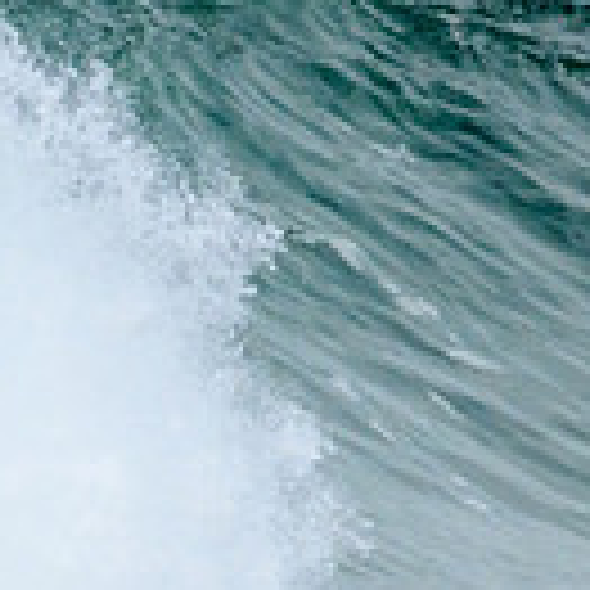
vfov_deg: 0.6
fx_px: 58100
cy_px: 615
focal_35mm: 3013
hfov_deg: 0.6
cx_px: -225
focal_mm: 800
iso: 1600
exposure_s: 1/2500
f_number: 11
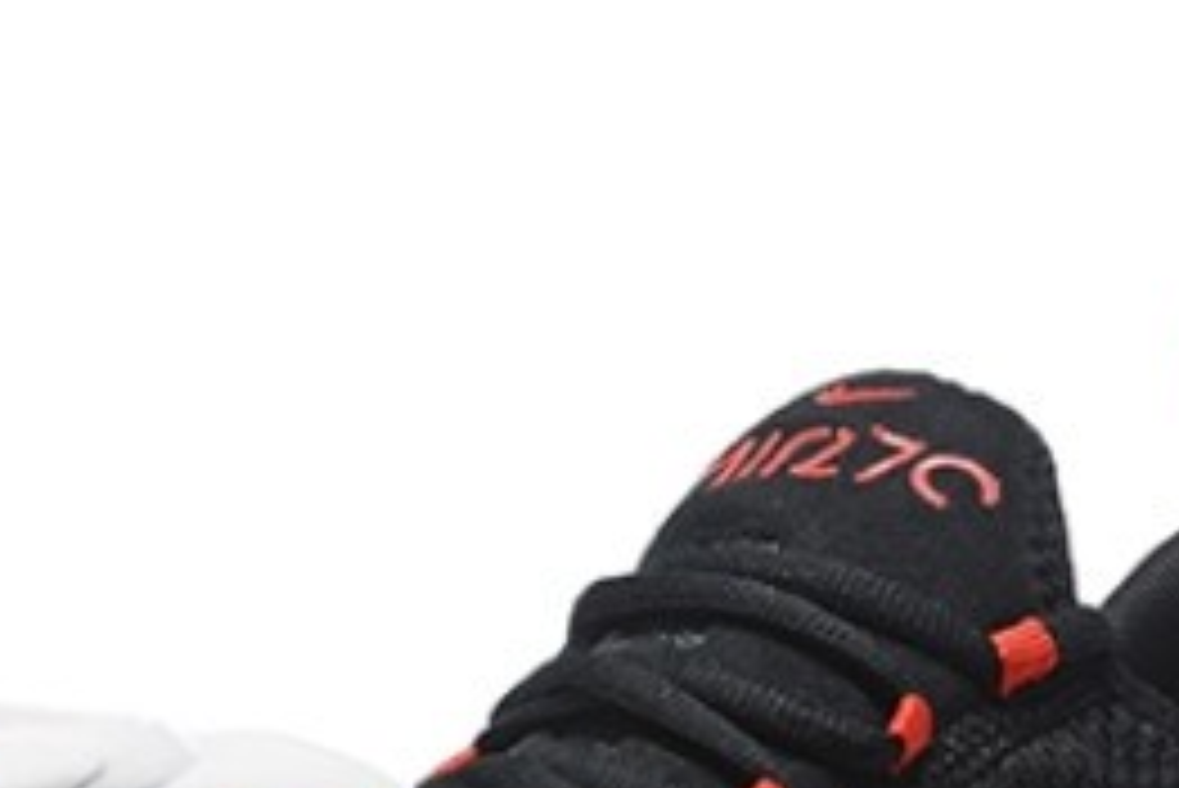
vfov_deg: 4.9
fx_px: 9207
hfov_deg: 7.3
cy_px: 858
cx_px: 38
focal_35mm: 281
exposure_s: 1/125
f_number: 16
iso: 125
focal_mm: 90
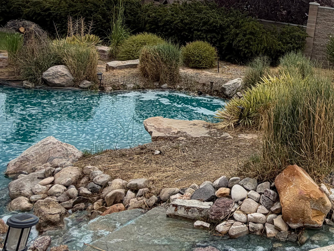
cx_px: 307
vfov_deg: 37.0
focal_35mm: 38
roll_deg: -8.0
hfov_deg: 44.1
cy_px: 69
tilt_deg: -7.3
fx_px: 367
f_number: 2.2
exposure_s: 1/864
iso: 20
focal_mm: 2.22
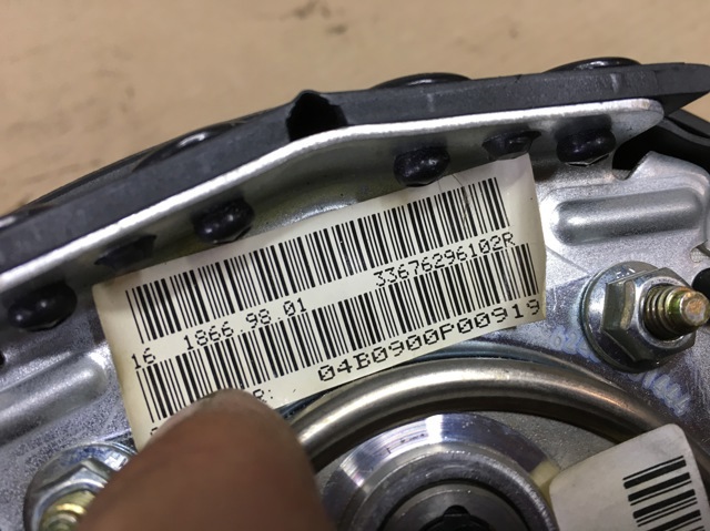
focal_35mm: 29
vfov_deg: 48.2
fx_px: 594
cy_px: 266
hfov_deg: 61.7
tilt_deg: -52.2
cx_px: 355
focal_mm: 4.15
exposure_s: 1/33
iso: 40
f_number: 2.2
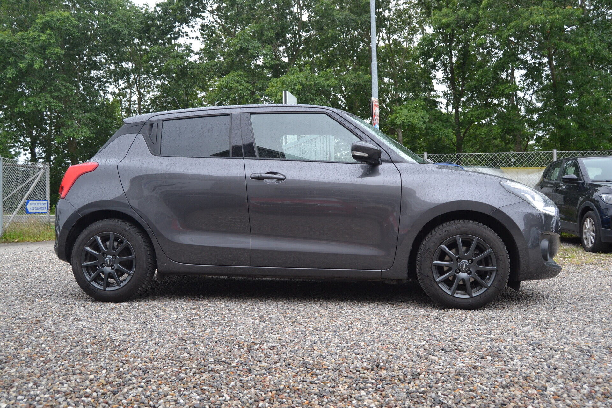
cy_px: 204
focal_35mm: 30
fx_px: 510
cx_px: 306
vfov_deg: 43.6
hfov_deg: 61.9
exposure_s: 1/125
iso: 280
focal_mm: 20
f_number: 5.6
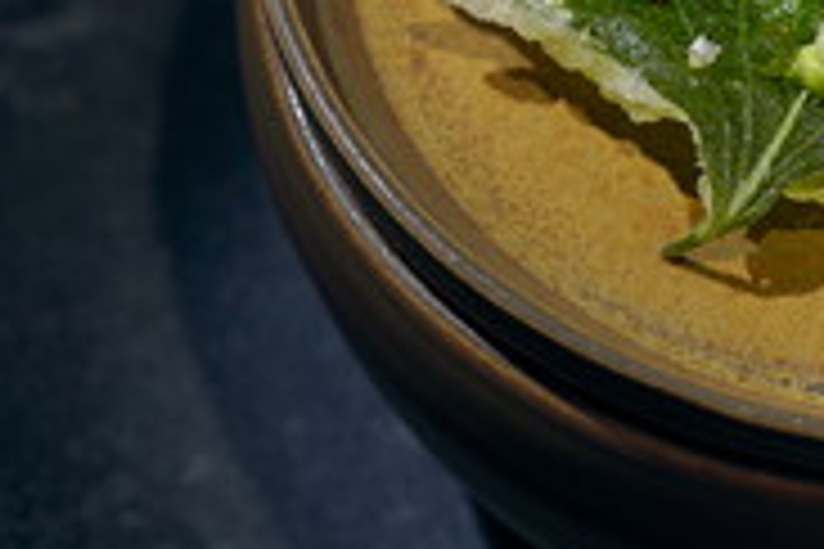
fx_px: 5630
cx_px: 991
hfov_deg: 8.3
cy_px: -90
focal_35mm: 246
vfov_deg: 5.6
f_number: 5
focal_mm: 90
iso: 100
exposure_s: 1/25
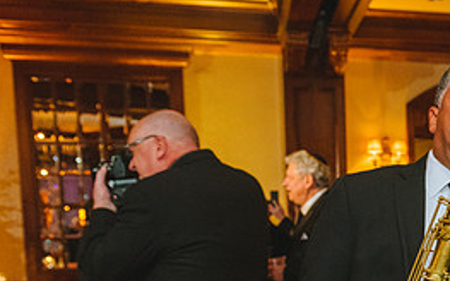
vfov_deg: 19.7
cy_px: 306
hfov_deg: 30.3
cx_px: 445
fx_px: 772
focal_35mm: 63
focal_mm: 28
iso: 3200
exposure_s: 1/125
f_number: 4.5
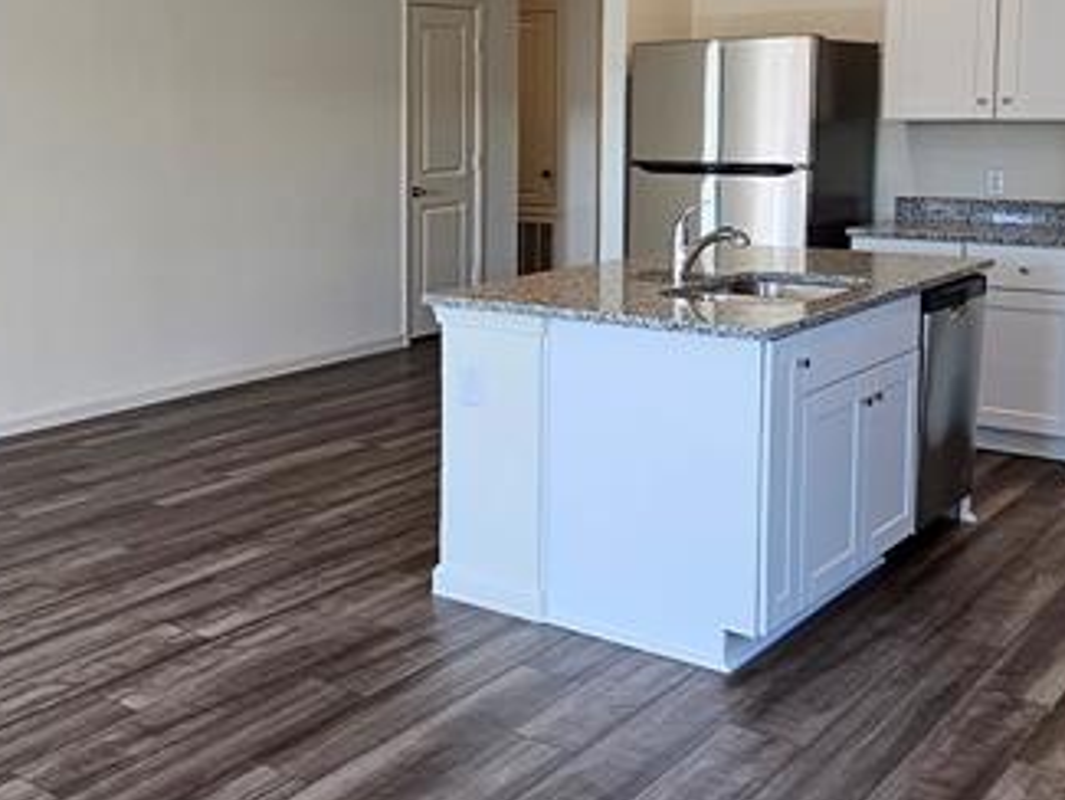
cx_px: 216
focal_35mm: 41
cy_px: 249
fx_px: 1262
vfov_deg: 34.7
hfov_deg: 43.6
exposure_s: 1/60
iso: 64
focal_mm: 2.2
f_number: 2.2
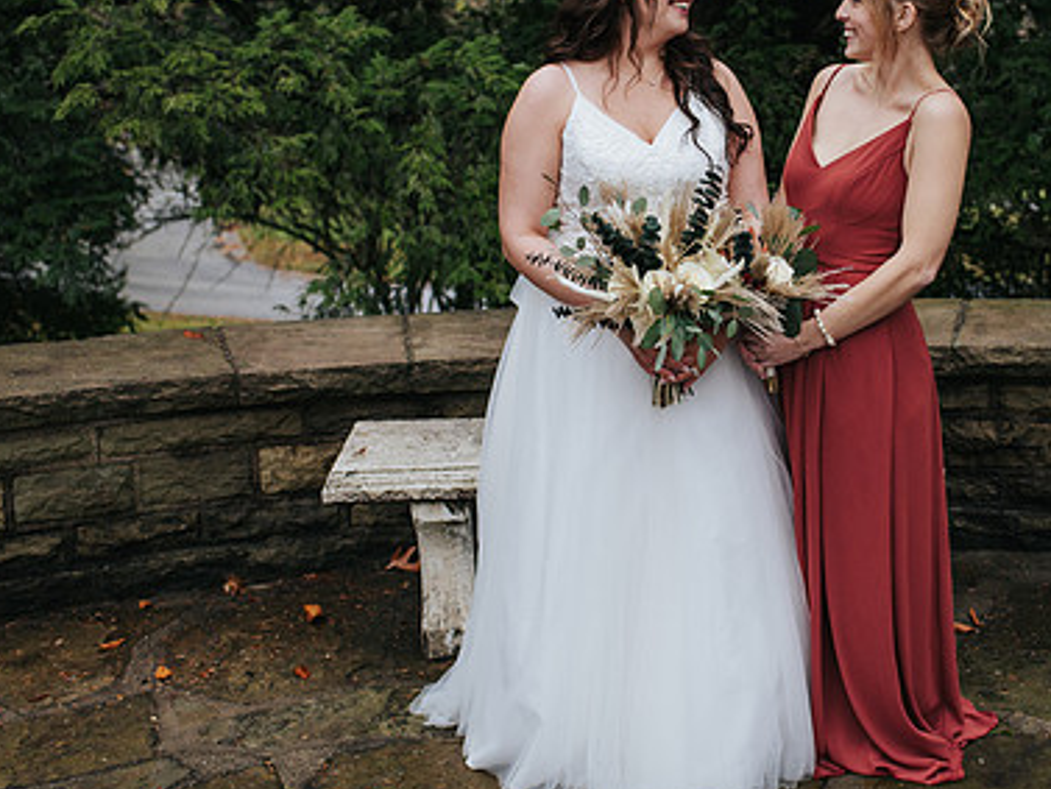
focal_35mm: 54
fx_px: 1640
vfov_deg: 27.0
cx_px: 695
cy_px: 317
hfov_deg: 35.2
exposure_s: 1/400
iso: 800
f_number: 3.2
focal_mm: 35
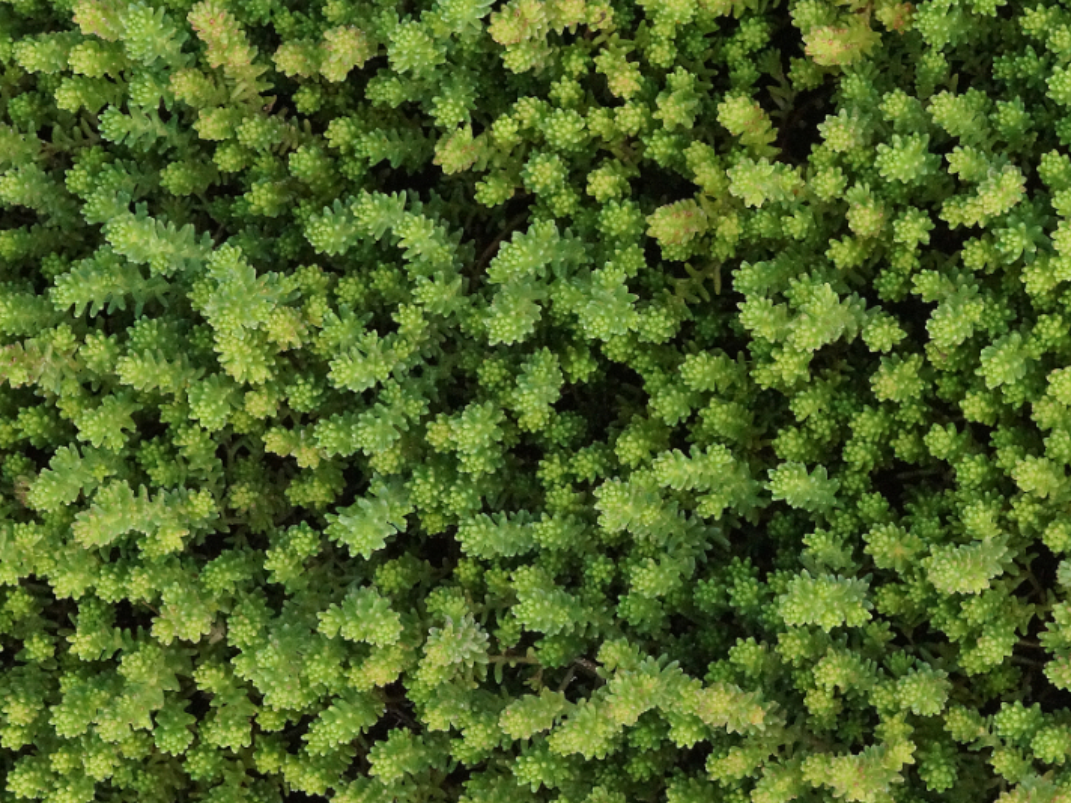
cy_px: 305
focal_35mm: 243
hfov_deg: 8.1
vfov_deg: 6.1
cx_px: 881
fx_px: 7518
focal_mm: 100
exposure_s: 1/160
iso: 3200
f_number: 16
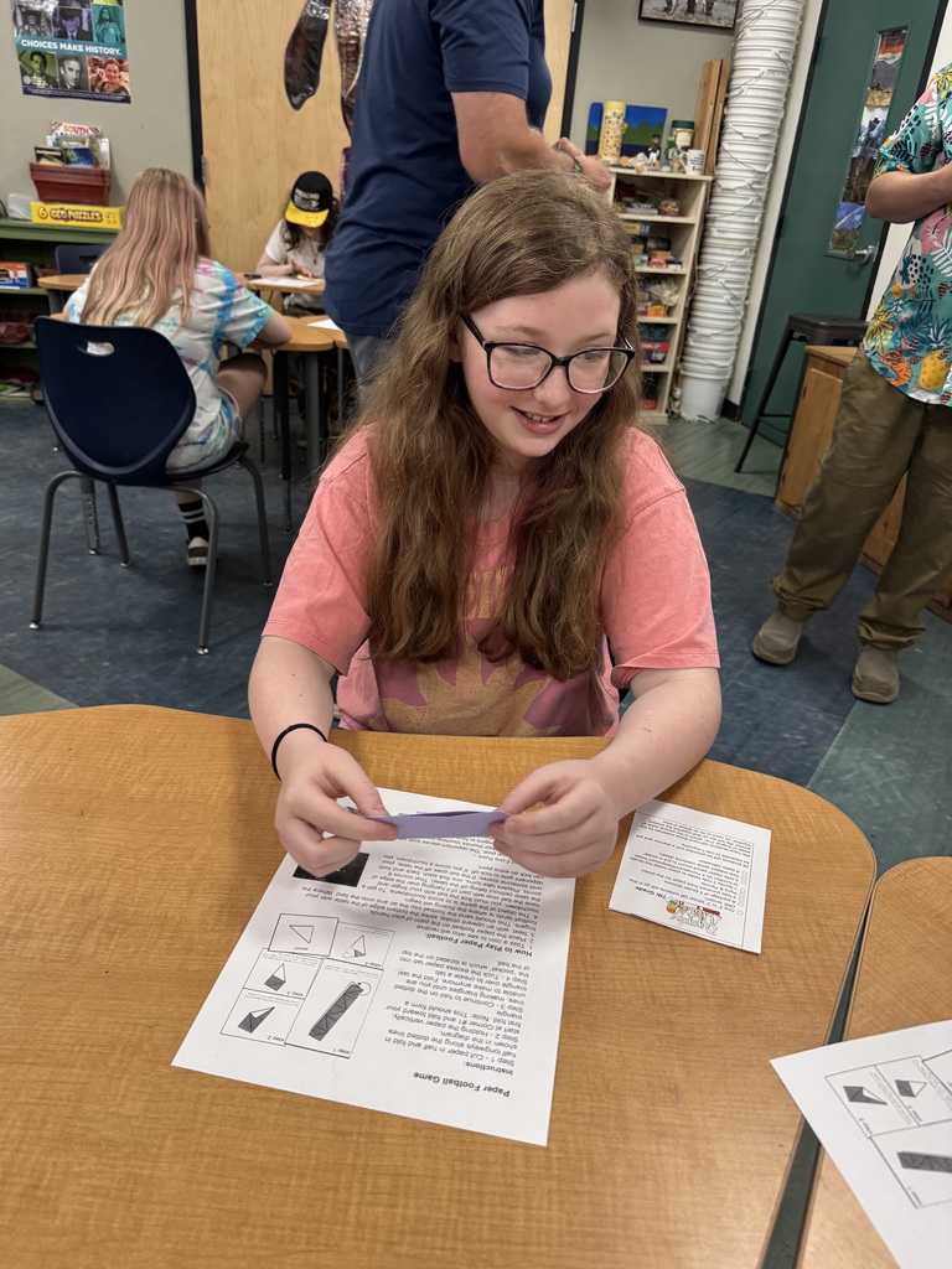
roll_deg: -5.2
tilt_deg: -27.4
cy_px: 634
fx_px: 880
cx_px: 476
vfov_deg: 71.6
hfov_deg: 56.8
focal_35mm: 24
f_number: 1.78
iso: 200
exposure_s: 1/75
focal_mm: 6.76
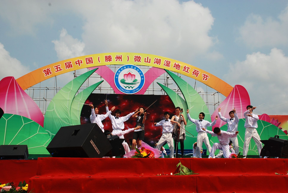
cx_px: 144
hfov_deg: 53.1
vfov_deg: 37.0
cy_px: 96
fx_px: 288
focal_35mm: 36
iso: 200
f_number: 11
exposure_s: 1/500
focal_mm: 24
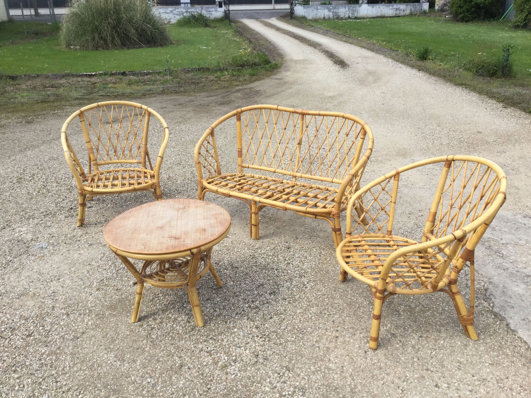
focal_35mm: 31
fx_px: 476
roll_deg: -0.5
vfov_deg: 45.4
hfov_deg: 58.4
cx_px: 266
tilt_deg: -22.1
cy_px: 199
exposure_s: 1/734
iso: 25
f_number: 2.4
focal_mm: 3.3
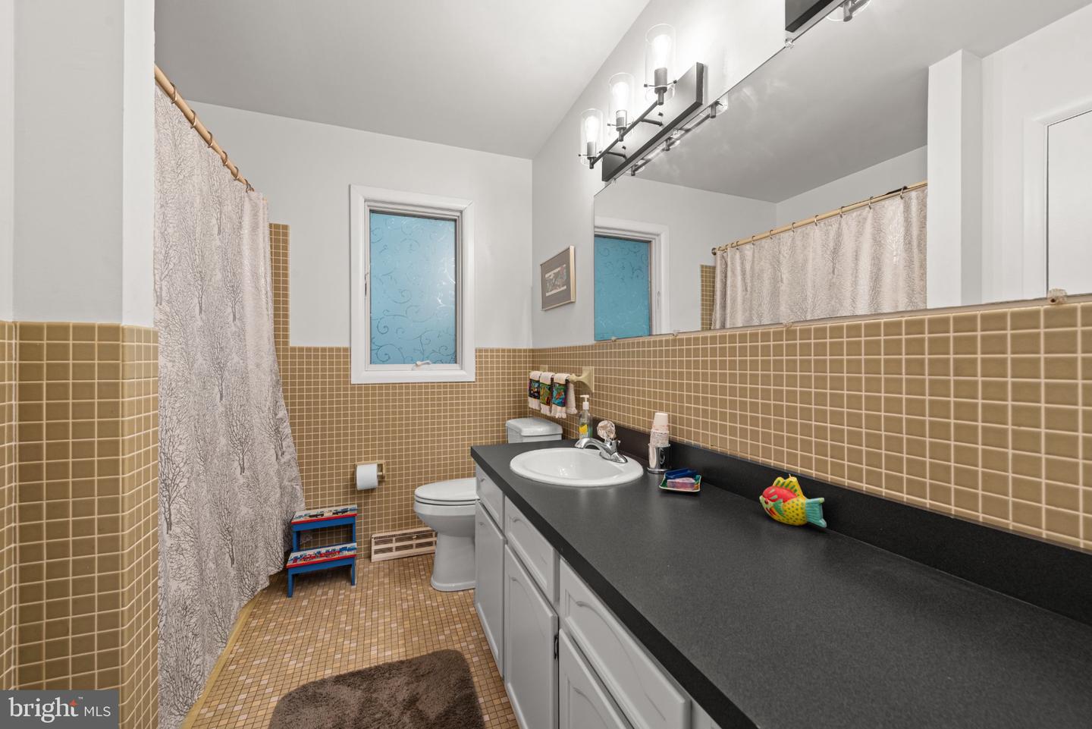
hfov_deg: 100.4
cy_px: 364
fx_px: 455
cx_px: 546
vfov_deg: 77.4
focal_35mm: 15
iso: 320
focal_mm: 15
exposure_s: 1/2.5
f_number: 8
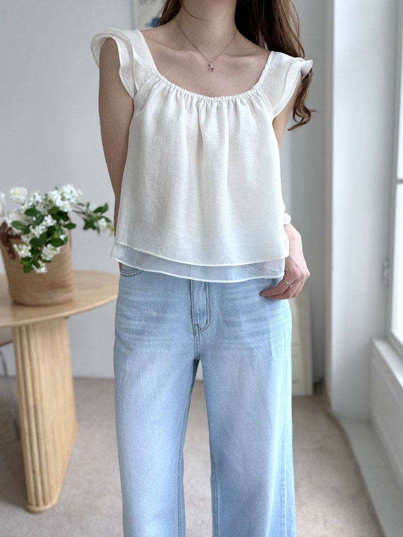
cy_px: 268
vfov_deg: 67.3
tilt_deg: -8.5
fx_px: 404
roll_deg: +2.0
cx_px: 202
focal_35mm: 26
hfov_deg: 53.1
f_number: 1.6
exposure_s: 1/120
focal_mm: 5.96
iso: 100
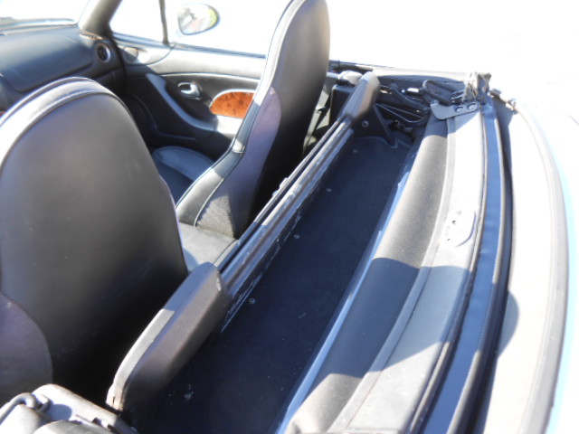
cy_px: 217
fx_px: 435
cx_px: 290
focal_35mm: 26
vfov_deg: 53.1
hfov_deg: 67.3
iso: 80
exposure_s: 1/40
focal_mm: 4.6
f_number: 3.5
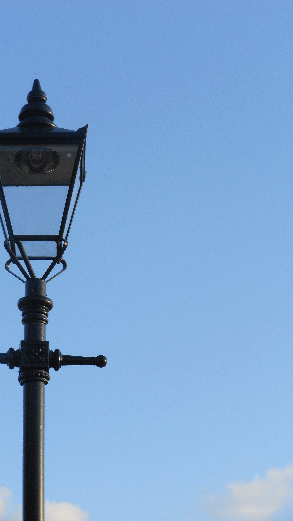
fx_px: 1809
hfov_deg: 9.3
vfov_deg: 16.4
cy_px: 261
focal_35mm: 131
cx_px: 114
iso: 80
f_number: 5.4
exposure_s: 1/200
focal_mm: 21.5
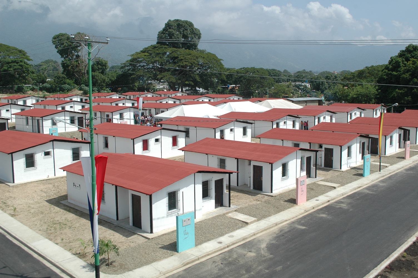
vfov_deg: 36.8
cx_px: 209
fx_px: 418
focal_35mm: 36
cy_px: 139
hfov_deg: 53.2
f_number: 11
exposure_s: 1/500
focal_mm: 24
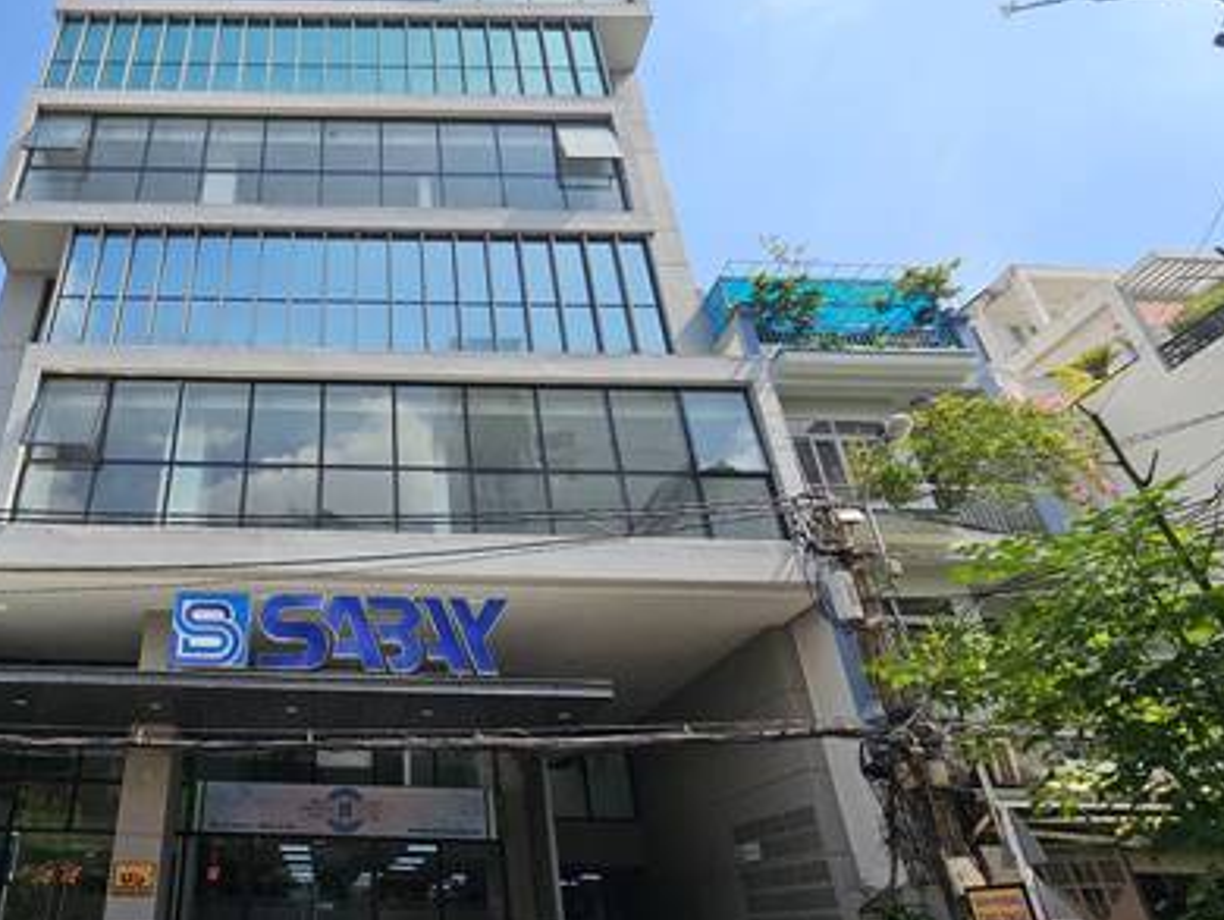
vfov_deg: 65.6
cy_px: 537
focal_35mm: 20
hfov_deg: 76.3
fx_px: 708
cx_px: 320
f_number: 2.2
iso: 50
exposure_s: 1/1480
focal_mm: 2.2
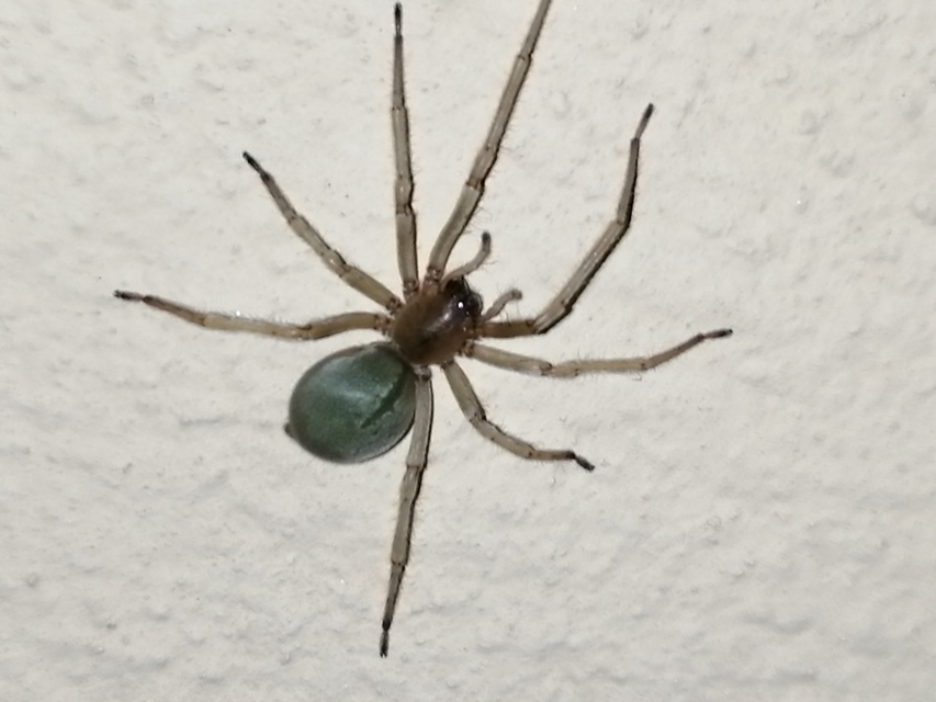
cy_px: 351
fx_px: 2731
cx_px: 468
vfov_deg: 14.7
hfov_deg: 19.4
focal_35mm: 101
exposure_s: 1/60
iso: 64
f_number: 1.8
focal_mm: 3.46
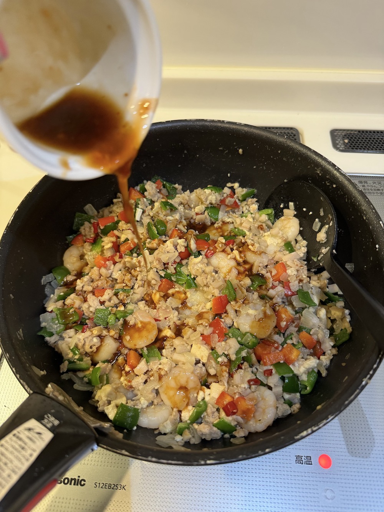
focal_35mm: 24
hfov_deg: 56.8
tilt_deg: -55.6
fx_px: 355
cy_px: 256
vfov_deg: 71.6
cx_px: 192
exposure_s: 1/60
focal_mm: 6.86
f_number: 1.78
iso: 250
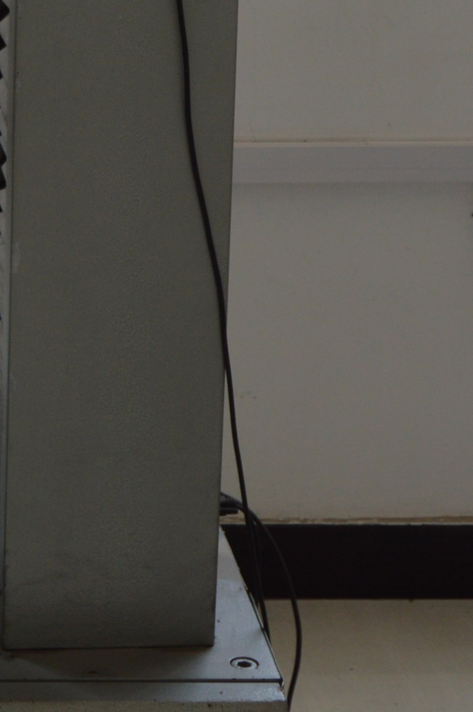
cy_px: -85
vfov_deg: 15.3
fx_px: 2567
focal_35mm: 130
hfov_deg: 10.1
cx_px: -272
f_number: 5.6
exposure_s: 1/125
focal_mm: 22
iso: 220
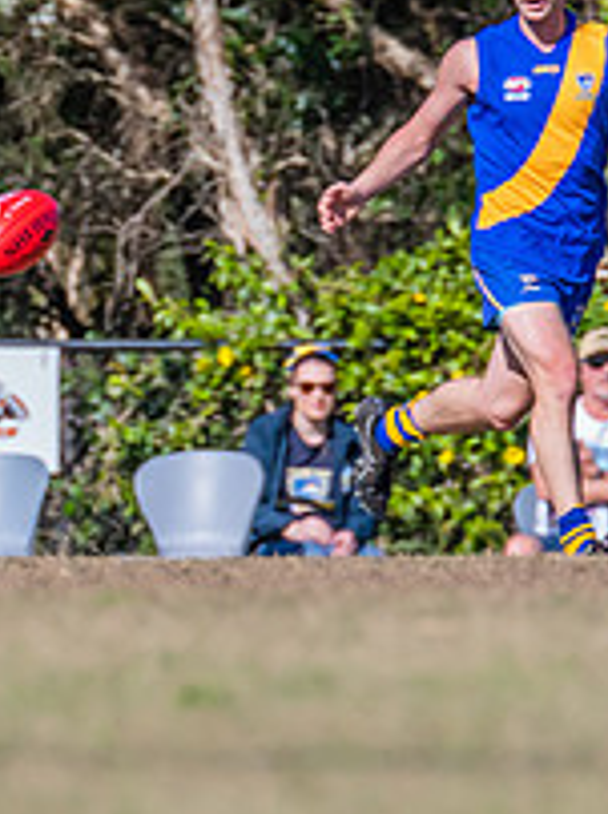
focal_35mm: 1459
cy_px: 10
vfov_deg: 1.4
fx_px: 34241
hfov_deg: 1.0
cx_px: -129
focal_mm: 420
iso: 800
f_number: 8
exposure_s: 1/2000
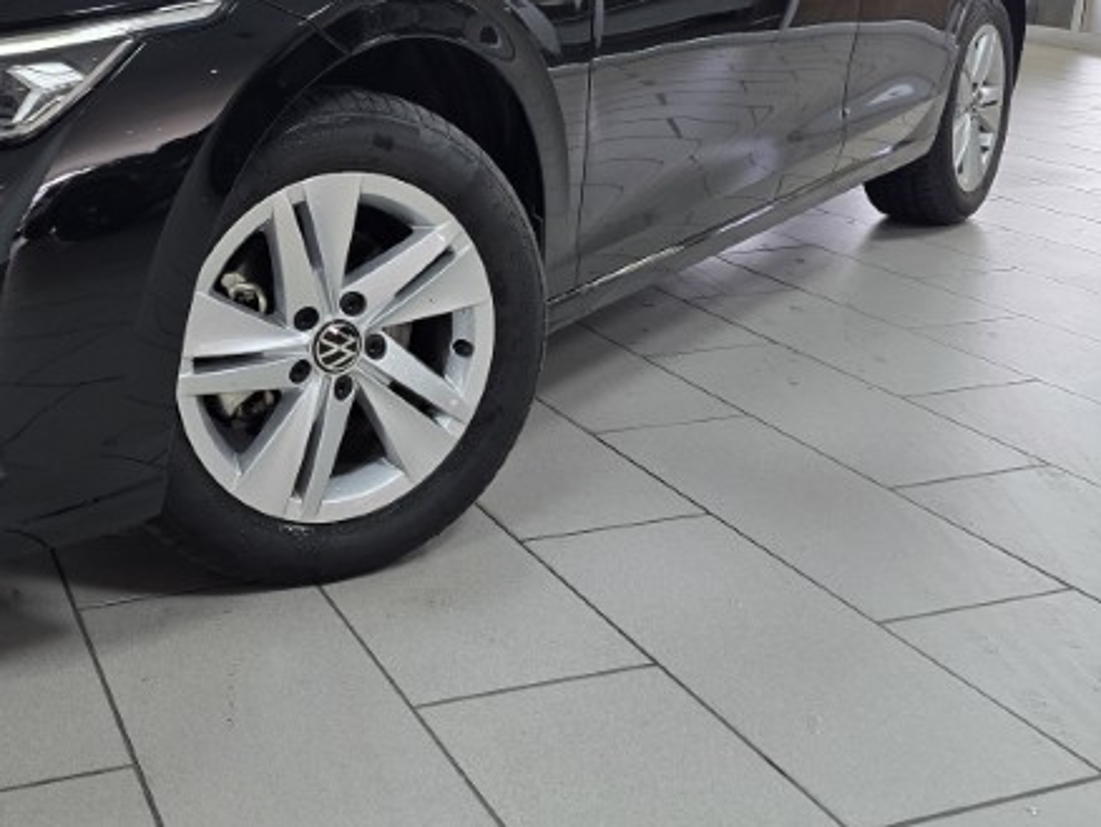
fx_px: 1337
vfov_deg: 33.5
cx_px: 221
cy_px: 181
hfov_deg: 42.8
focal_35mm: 42
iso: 160
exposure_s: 1/100
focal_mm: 6.3
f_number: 1.7
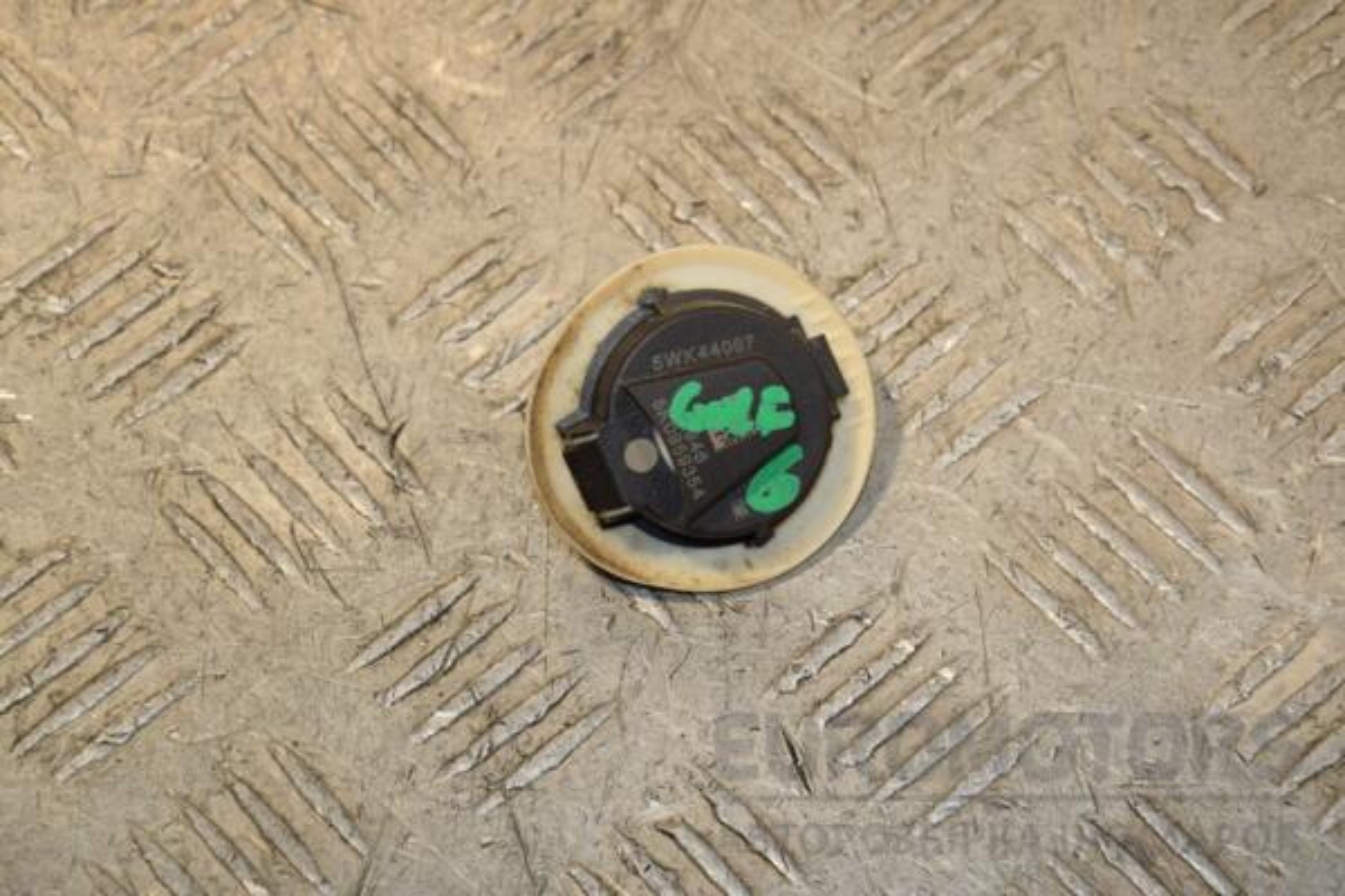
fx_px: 4203
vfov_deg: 12.2
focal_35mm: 112
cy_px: 448
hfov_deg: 18.2
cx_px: 672
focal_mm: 75
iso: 800
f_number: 8
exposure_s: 1/200
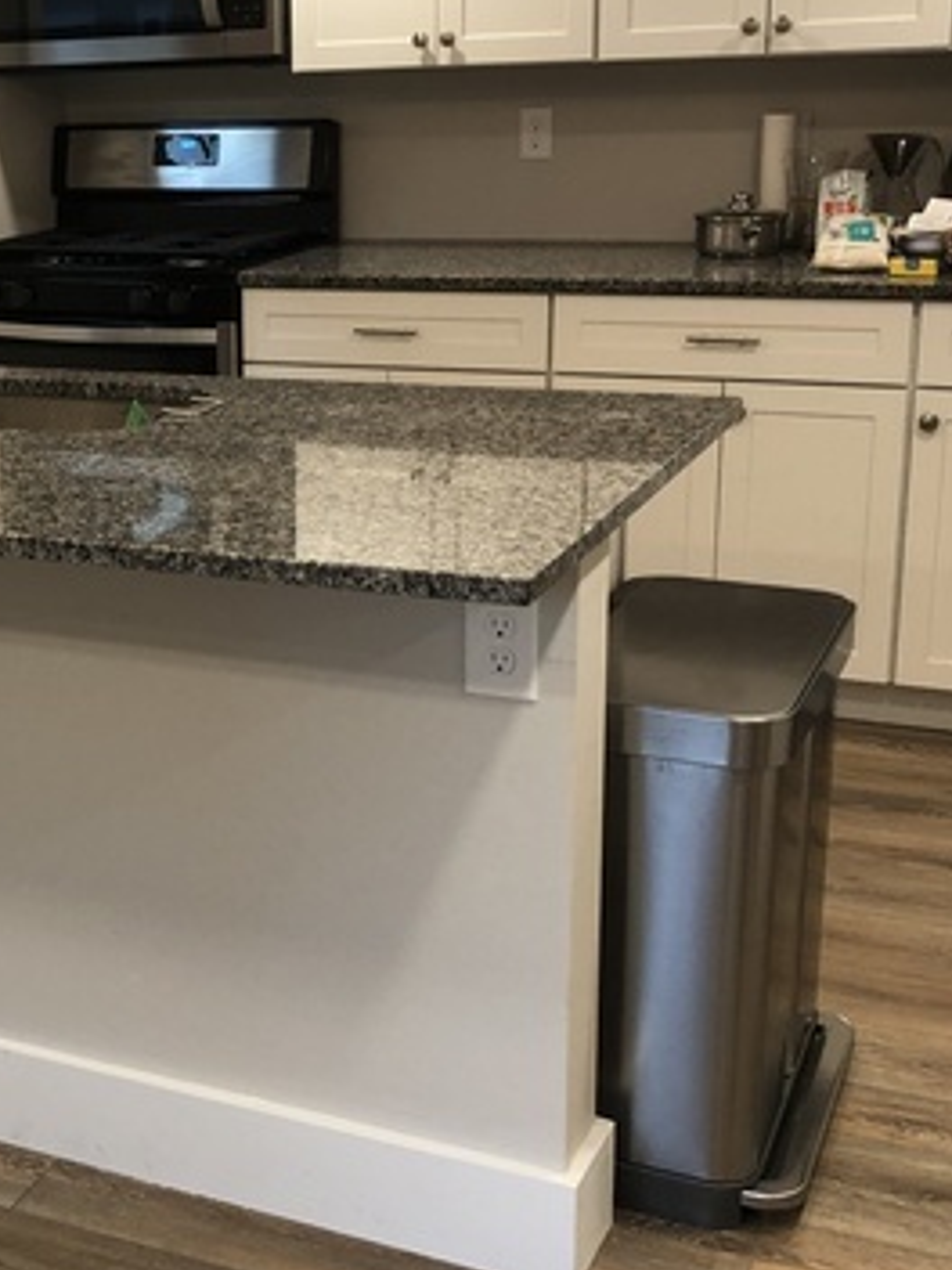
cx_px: 94
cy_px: 579
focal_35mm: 53
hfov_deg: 26.6
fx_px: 1943
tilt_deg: -15.1
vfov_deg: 36.1
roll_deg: +3.2
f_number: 1.8
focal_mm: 3.99
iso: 40
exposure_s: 1/20
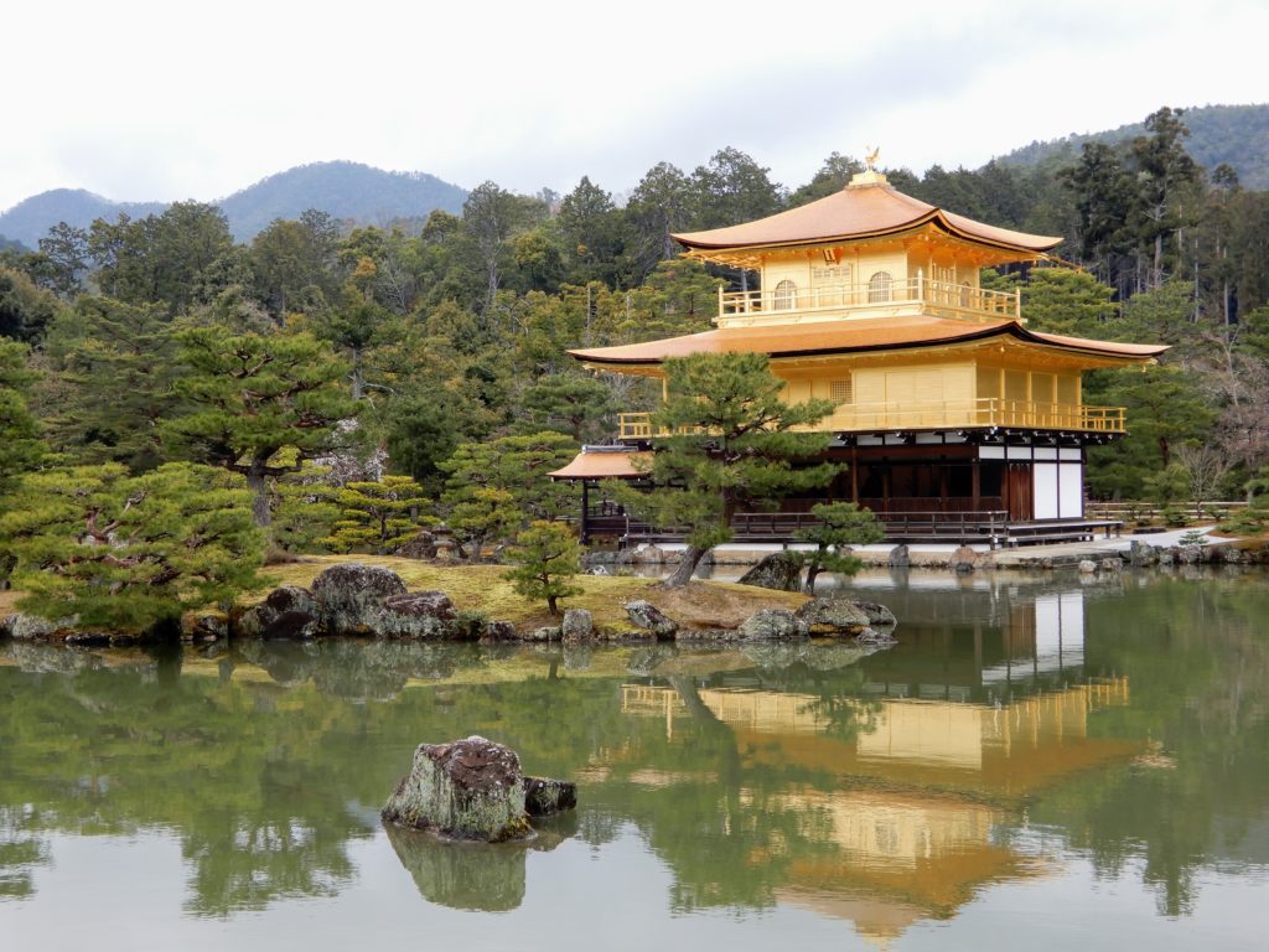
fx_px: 1833
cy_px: 476
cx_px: 634
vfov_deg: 29.1
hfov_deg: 38.2
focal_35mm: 50
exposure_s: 1/200
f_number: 4
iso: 80
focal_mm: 8.9
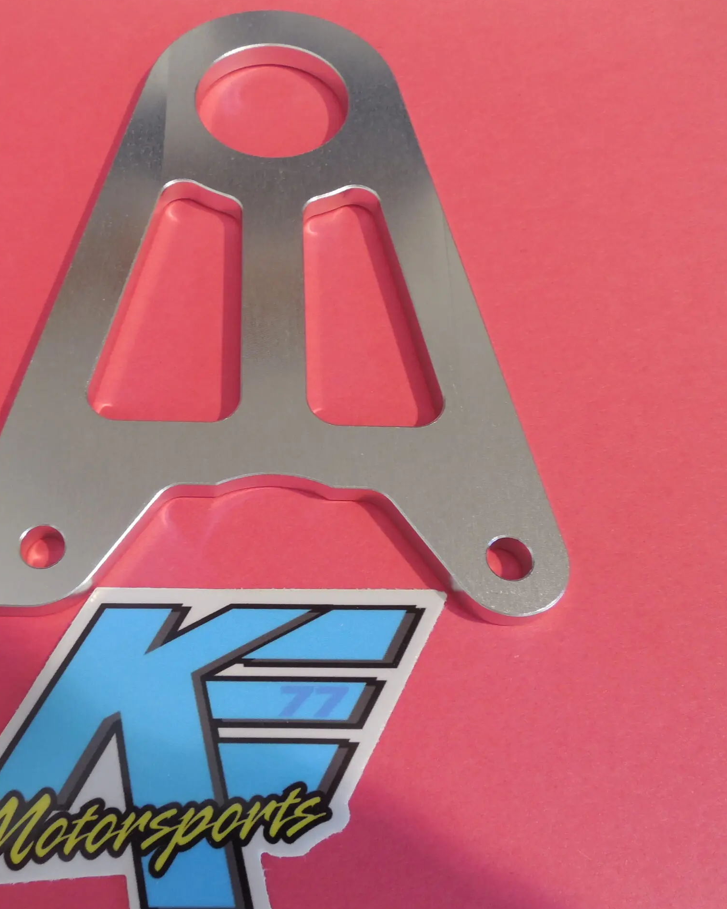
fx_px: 888
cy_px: 458
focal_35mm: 33
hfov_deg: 43.4
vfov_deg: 54.2
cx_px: 201
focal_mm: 4.5
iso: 180
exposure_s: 1/30
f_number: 3.3
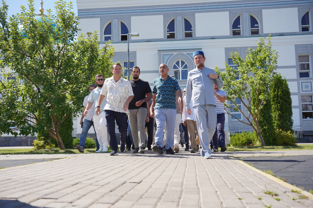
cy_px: 104
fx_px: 330
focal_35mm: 38
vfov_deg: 35.1
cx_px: 156
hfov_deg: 50.7
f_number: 4
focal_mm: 38
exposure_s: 1/1000
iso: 160
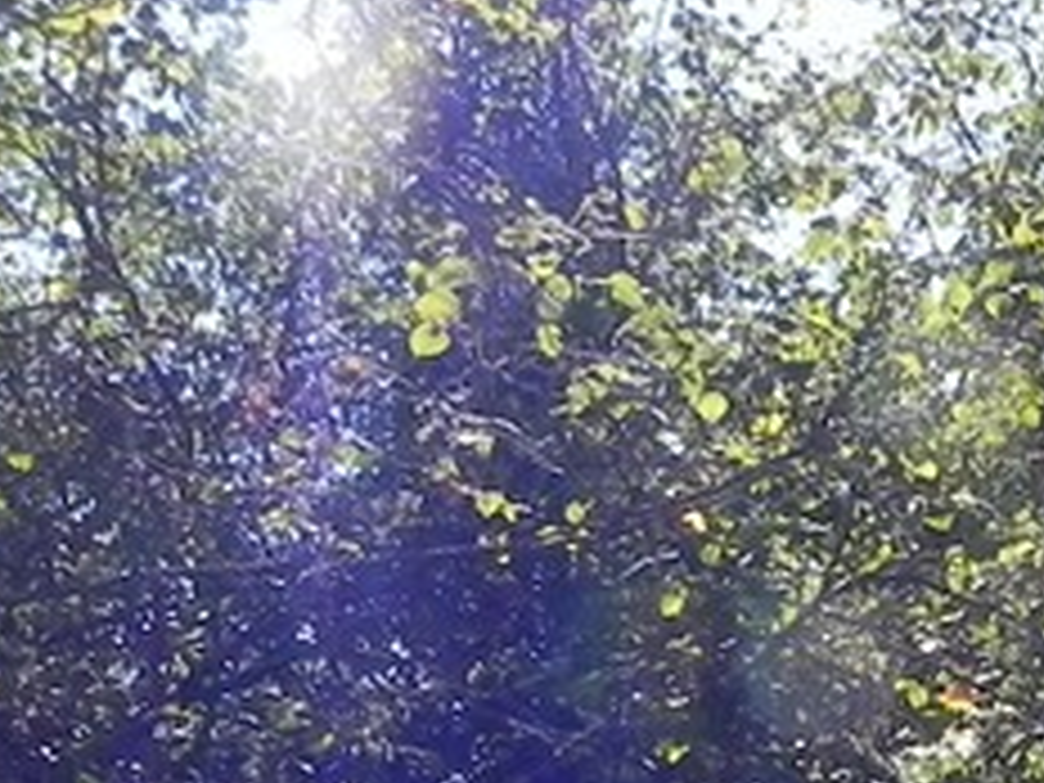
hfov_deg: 16.2
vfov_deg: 12.5
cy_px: 1022
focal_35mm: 115
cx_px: 1372
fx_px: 3468
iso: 160
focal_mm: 4.6
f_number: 5.6
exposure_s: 1/274
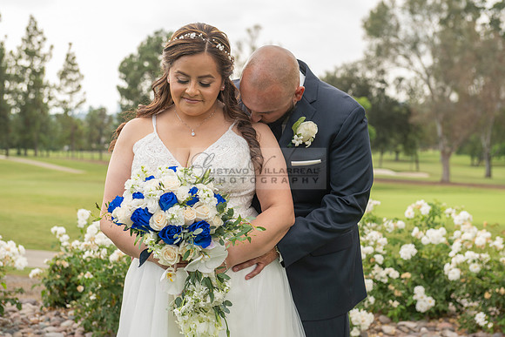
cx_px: 252
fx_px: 982
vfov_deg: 19.5
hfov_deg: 28.8
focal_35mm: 70
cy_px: 168
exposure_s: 1/320
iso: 200
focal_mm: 70
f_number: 5.6
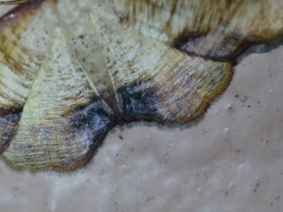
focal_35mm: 307
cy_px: 46
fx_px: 2510
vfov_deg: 4.8
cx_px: 93
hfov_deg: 6.5
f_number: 3.5
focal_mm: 105
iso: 500
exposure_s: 1/100
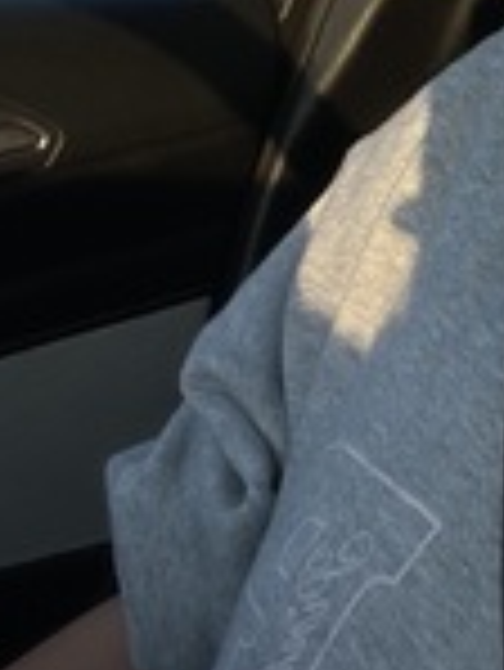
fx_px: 1493
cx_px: 722
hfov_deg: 17.5
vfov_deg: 24.2
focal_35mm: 77
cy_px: -4
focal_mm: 2.71
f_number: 2.2
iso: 25
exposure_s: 1/214
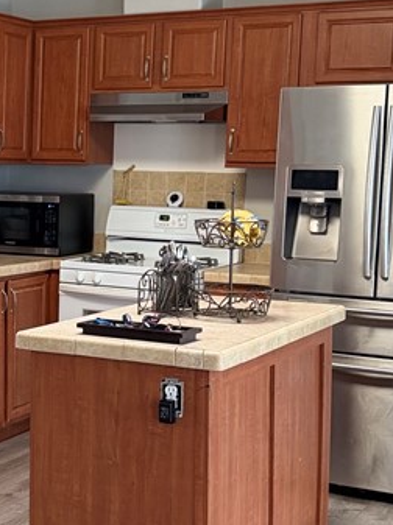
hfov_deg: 19.4
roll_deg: -2.2
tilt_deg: -5.2
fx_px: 1107
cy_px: 257
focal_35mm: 73
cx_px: -30
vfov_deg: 26.7
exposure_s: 1/120
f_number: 1.78
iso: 200
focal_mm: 6.76
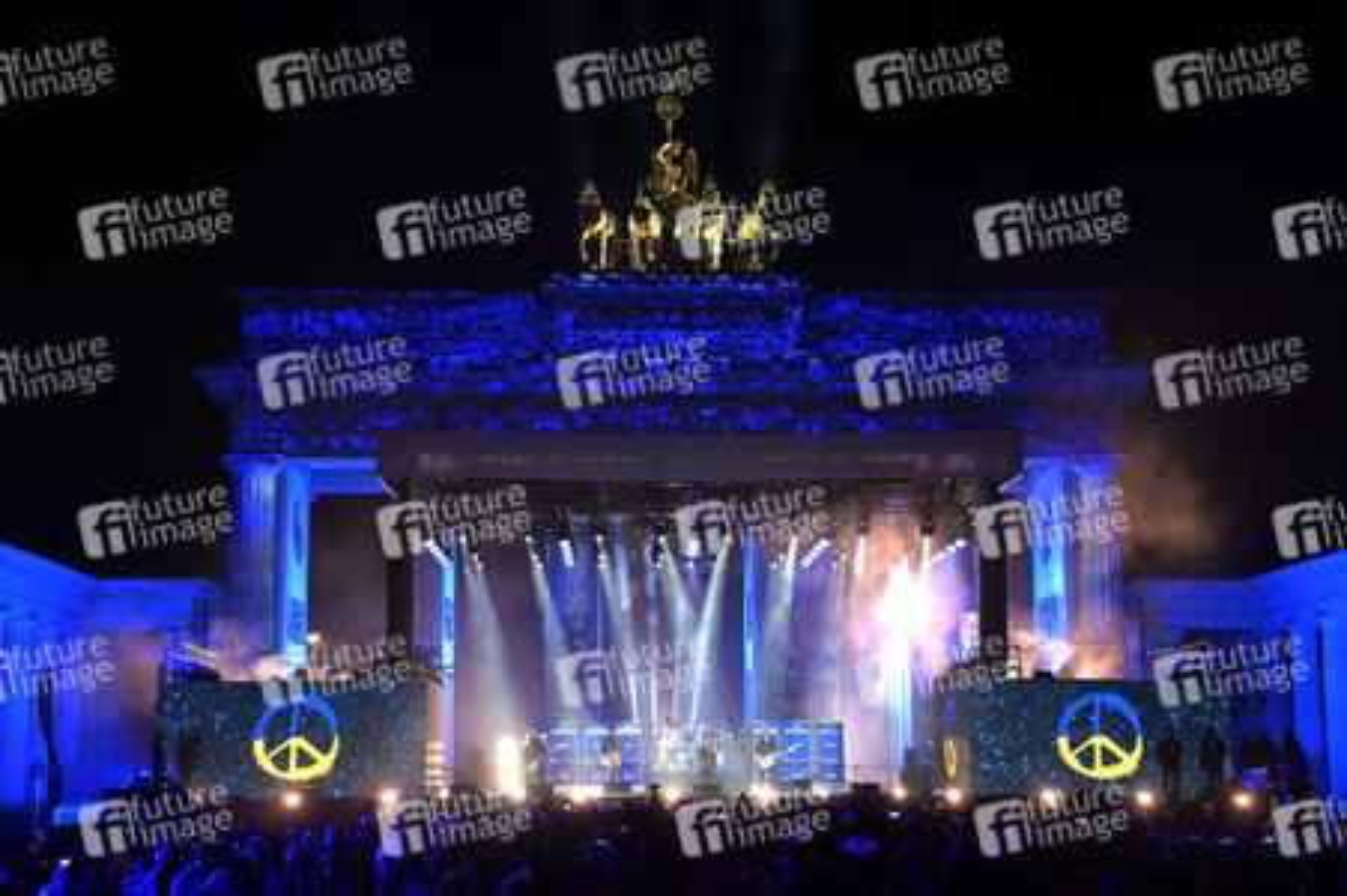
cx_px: 674
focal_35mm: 62
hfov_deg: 32.4
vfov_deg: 21.9
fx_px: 2318
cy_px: 448
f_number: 5.6
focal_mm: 62
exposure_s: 1/250
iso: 12800
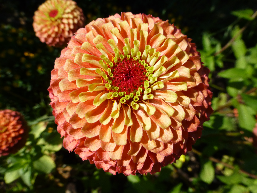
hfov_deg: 71.6
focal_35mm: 24
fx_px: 178
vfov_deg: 56.8
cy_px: 96
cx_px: 128
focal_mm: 4.3
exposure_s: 1/800
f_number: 4
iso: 100
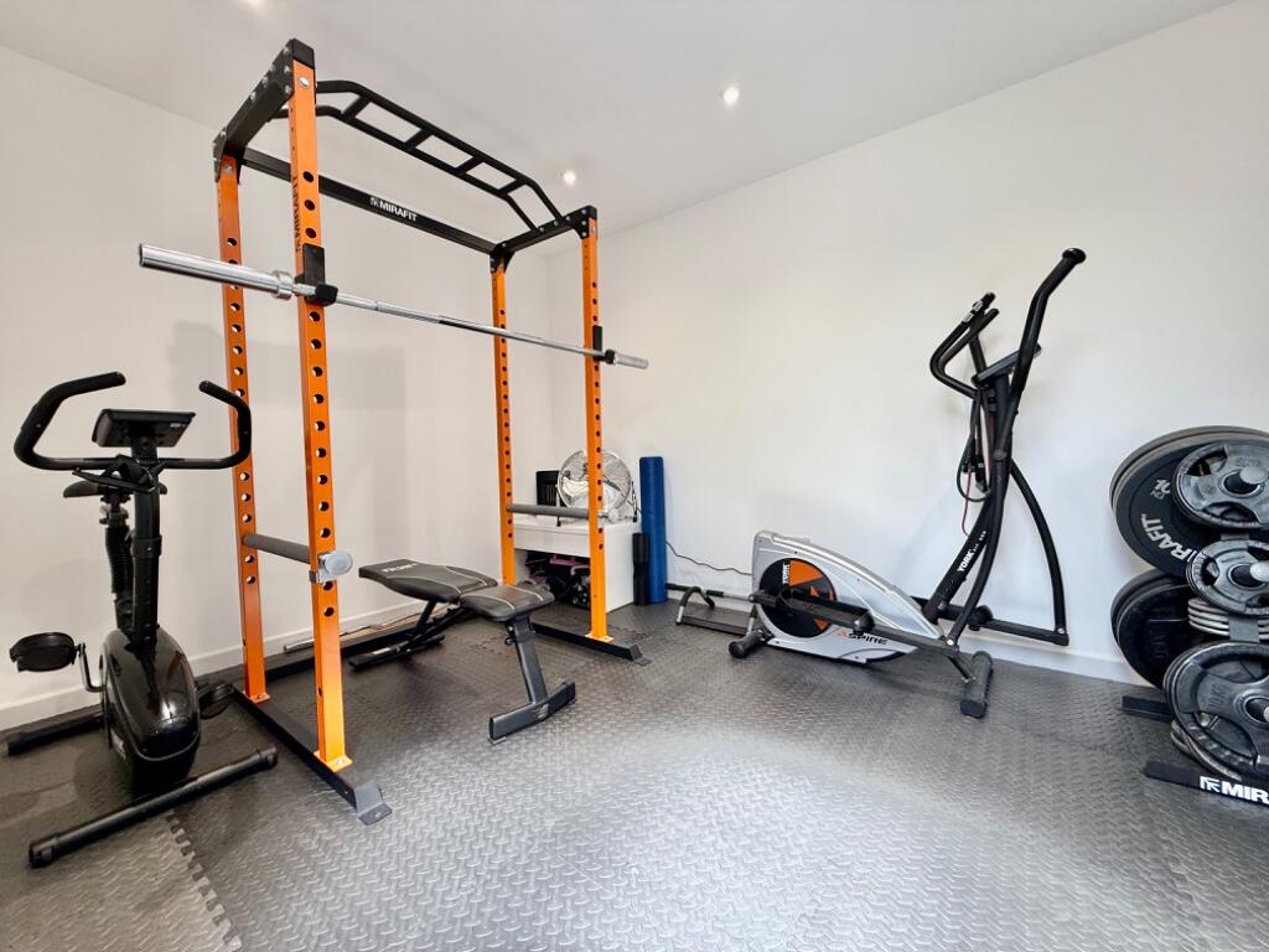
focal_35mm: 14
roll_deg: +1.1
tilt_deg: -1.6
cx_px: 634
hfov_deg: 102.1
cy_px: 476
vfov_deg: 85.7
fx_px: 513
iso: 100
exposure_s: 1/100
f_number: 2.2
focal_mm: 2.22
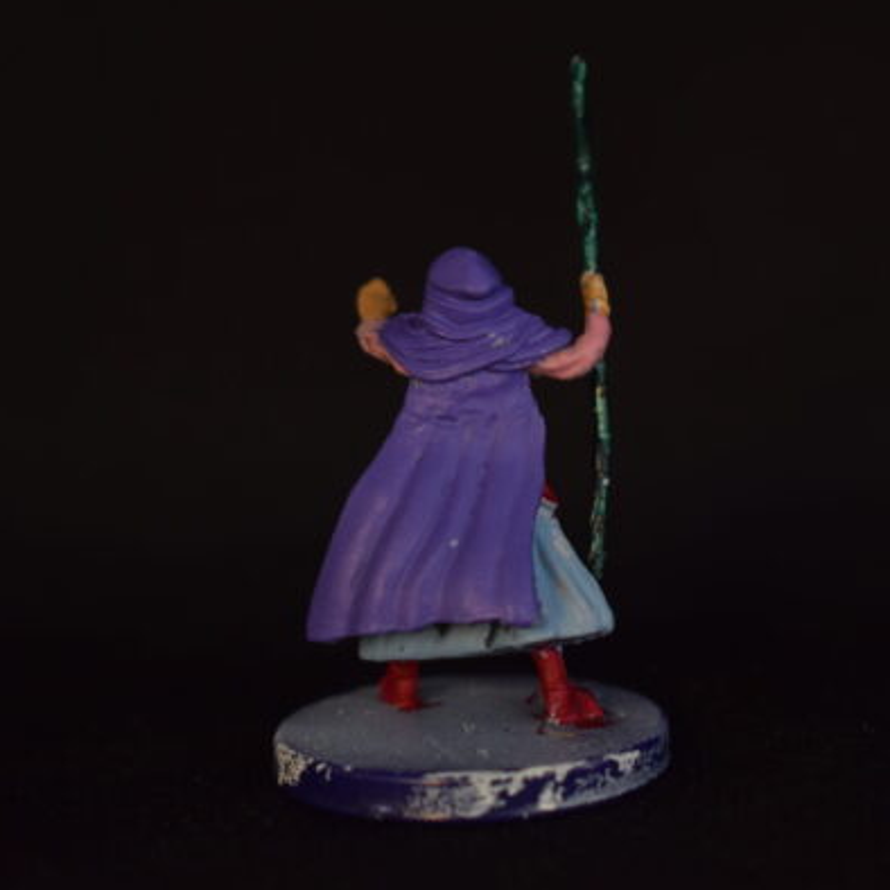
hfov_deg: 16.3
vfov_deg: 16.3
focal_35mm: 107
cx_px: 486
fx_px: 3102
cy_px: 443
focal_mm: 55
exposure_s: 1/30
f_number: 5.6
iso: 400
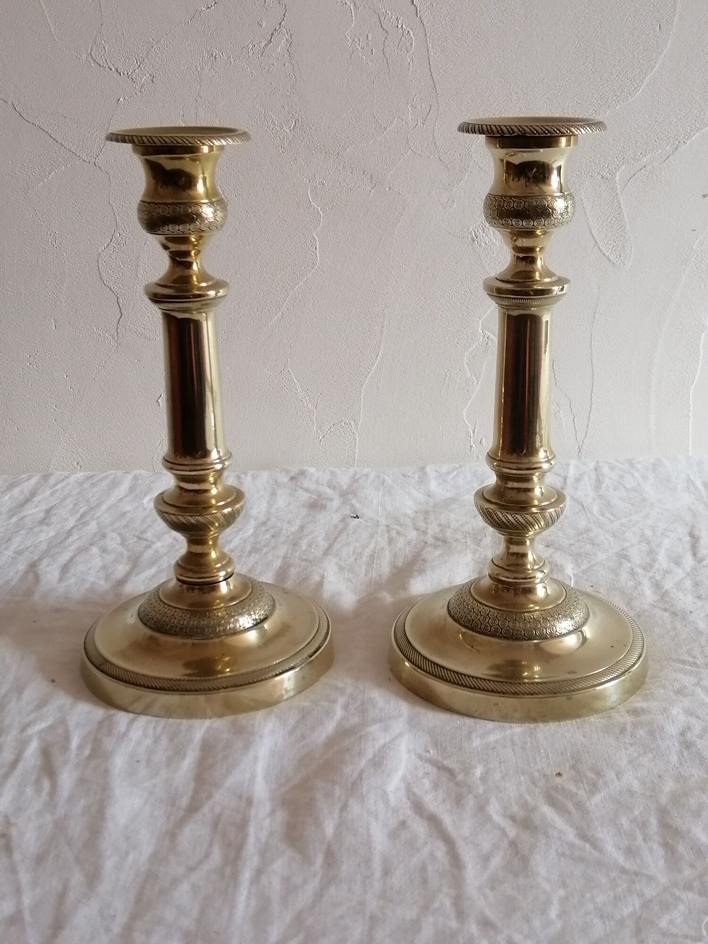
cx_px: 354
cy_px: 472
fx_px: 1227
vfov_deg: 42.1
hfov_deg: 32.2
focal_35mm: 45
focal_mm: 5.4
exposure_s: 1/60
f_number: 1.8
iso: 200
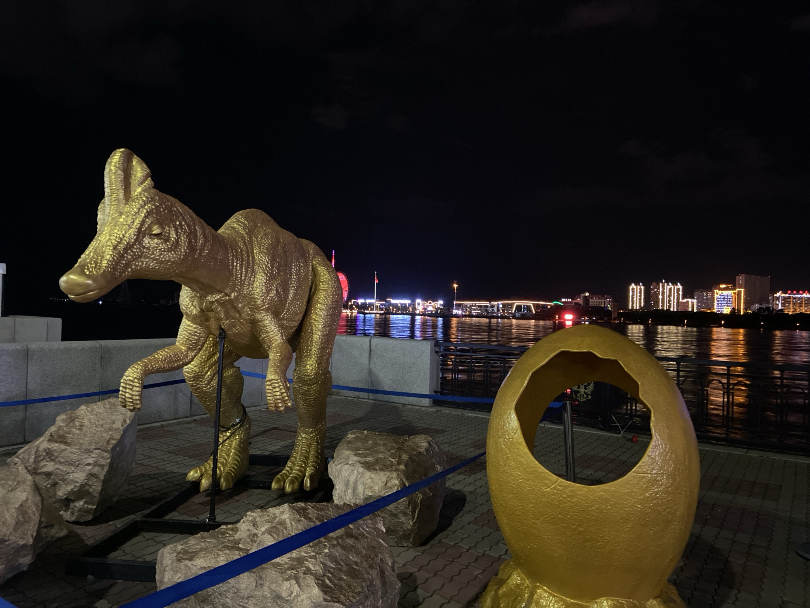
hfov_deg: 67.3
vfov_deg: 53.1
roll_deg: -2.7
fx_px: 608
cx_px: 405
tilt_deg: +0.4
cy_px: 304
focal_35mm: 26
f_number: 1.8
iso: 1250
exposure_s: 1/17
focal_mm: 4.25
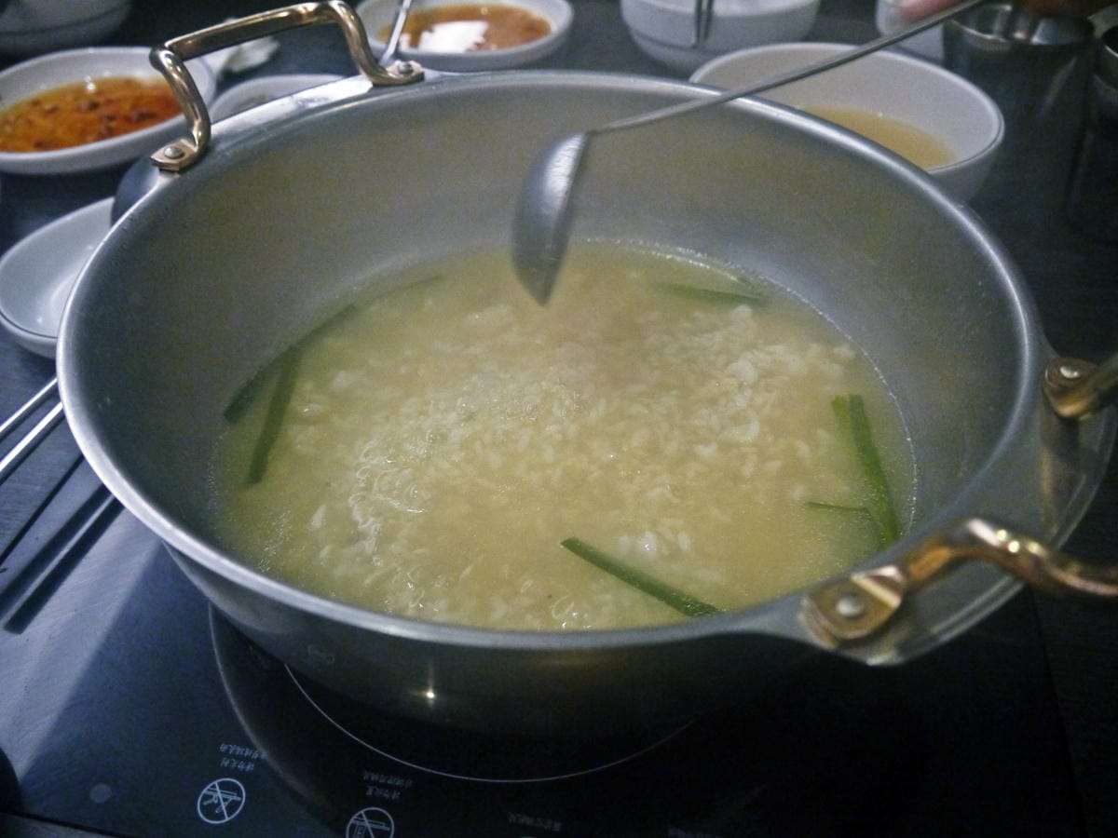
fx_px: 904
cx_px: 559
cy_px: 419
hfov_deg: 63.4
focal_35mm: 28
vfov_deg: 49.7
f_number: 3.5
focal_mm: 14
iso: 1600
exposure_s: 1/100
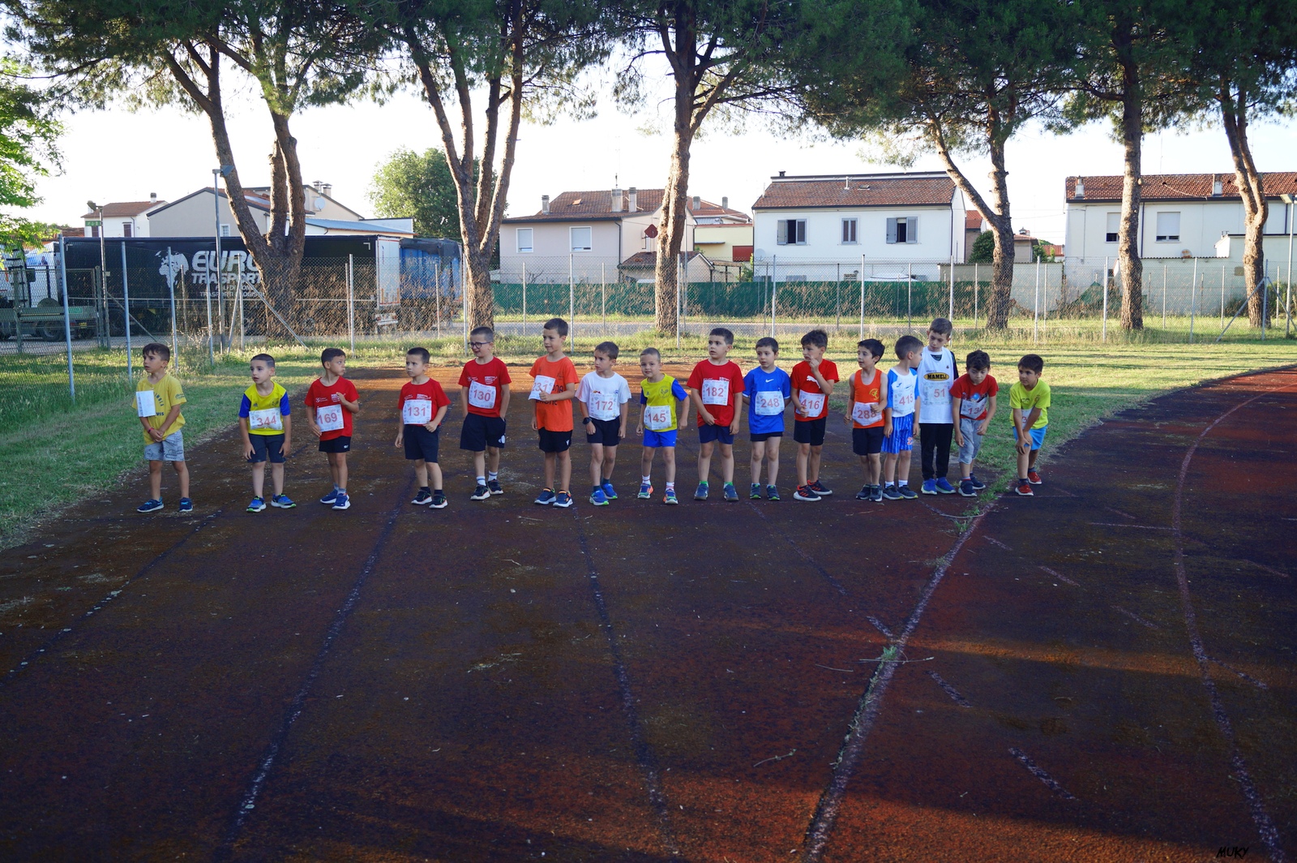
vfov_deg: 39.9
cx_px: 648
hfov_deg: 57.3
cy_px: 432
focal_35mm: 33
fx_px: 1188
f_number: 4
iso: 250
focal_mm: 22
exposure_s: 1/250
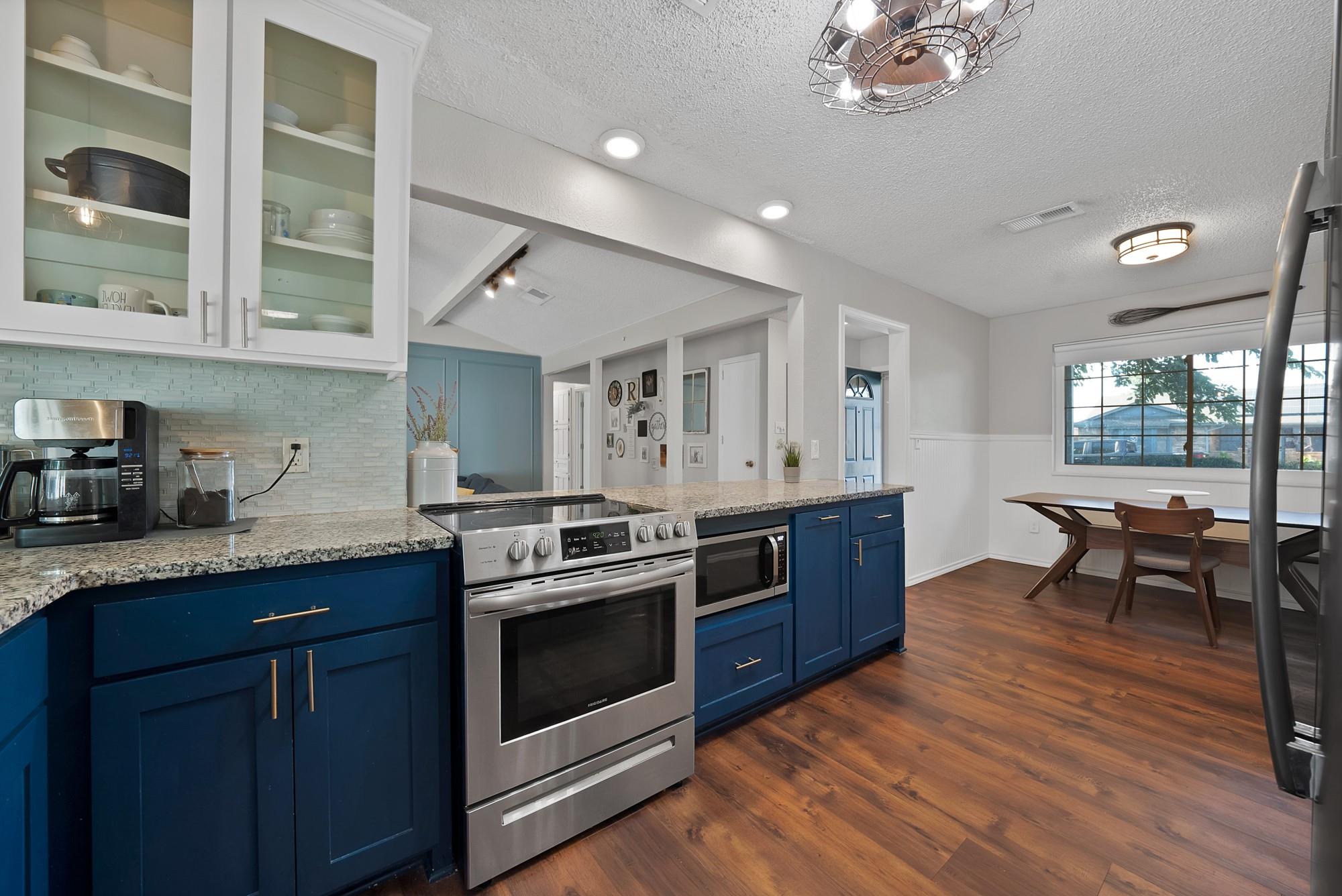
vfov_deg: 90.1
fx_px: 448
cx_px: 671
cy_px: 448
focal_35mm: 12
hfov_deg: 112.6
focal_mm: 12
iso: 640
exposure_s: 1/2.5
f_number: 9
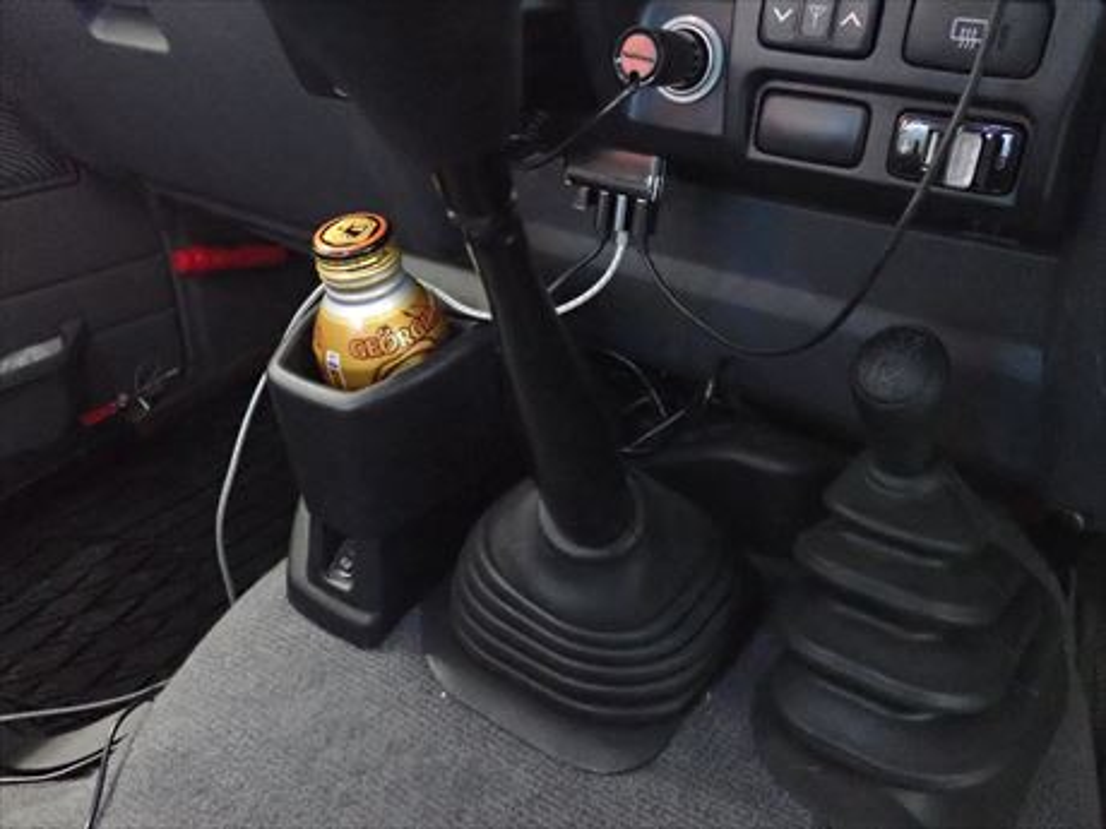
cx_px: 553
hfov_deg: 60.0
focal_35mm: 30
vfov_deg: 46.8
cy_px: 414
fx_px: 959
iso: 4000
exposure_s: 1/30
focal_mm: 5.5
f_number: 2.3
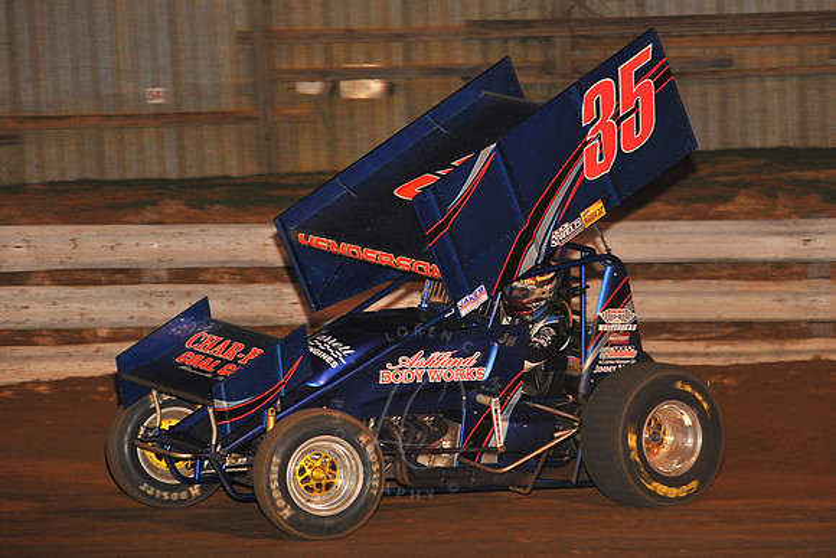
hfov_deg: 12.1
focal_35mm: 170
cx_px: 418
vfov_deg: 8.1
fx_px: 3949
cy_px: 279
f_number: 6.3
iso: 1250
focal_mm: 170
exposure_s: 1/320
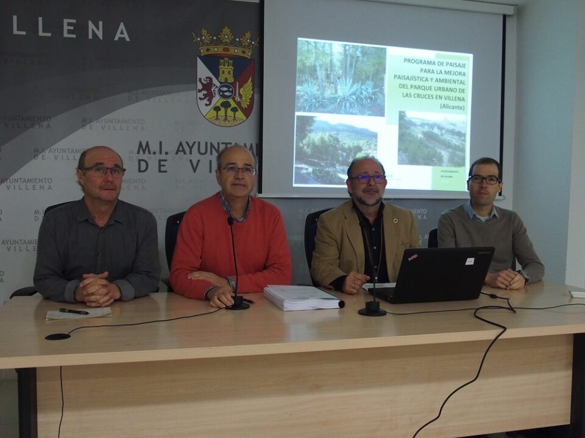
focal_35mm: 35
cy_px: 219
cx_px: 292
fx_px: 591
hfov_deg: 52.6
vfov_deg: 40.7
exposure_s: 1/30
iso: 500
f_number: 2.8
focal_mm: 7.4
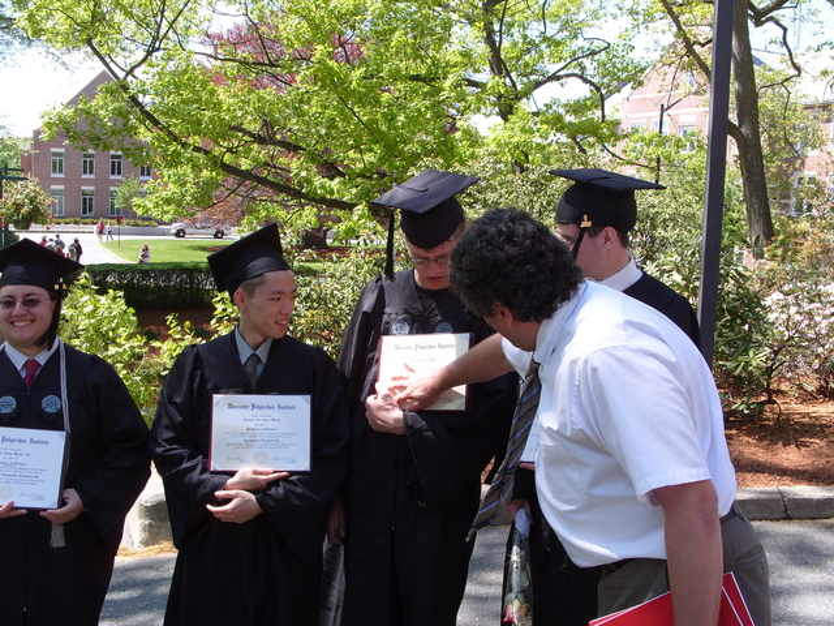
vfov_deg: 40.7
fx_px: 843
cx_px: 417
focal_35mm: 35
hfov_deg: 52.6
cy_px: 313
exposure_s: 1/250
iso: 80
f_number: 4.8
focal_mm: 7.8
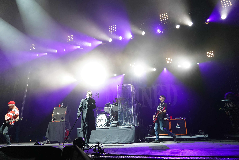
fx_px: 159
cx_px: 120
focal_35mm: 24
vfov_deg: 53.1
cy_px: 80
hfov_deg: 73.7
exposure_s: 1/160
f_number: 4
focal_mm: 24
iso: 2500
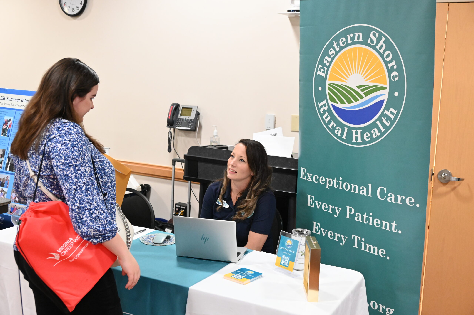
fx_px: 539
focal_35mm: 41
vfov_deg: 32.6
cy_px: 158
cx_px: 237
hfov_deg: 47.4
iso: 10000
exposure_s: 1/60
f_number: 5
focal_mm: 41
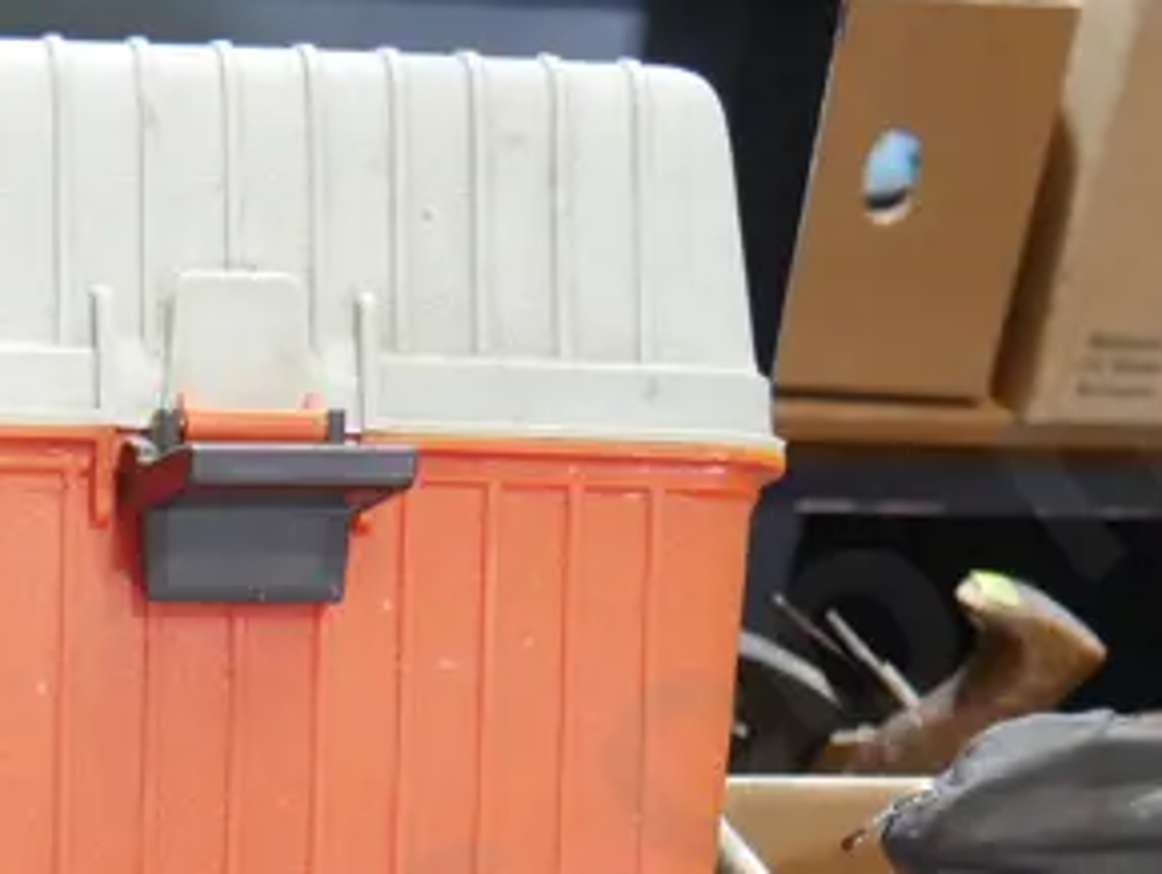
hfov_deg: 16.5
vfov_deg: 12.1
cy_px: 1534
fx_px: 3796
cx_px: -329
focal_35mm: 113
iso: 640
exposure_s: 1/60
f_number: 3.6
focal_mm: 16
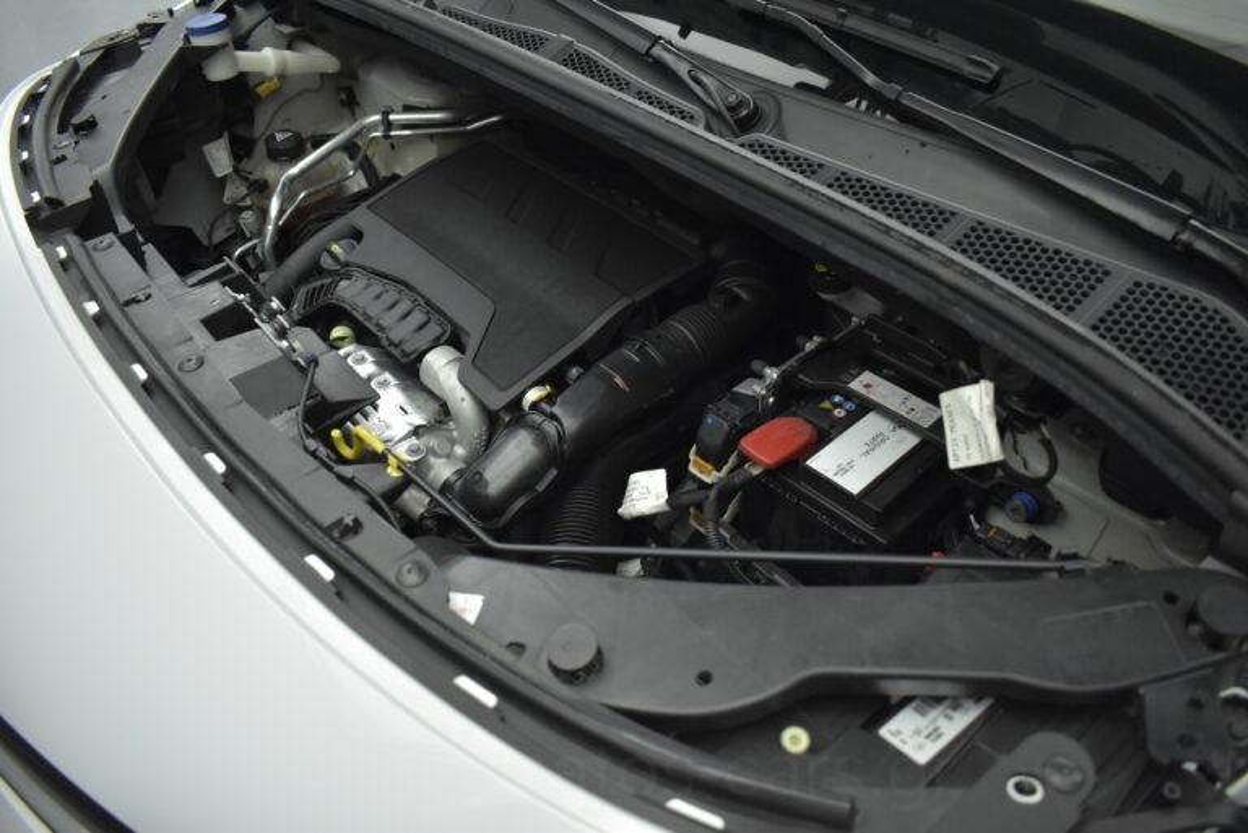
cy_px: 416
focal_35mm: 27
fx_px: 936
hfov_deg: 67.4
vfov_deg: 48.0
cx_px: 624
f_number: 3.5
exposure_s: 1/100
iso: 1600
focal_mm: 18
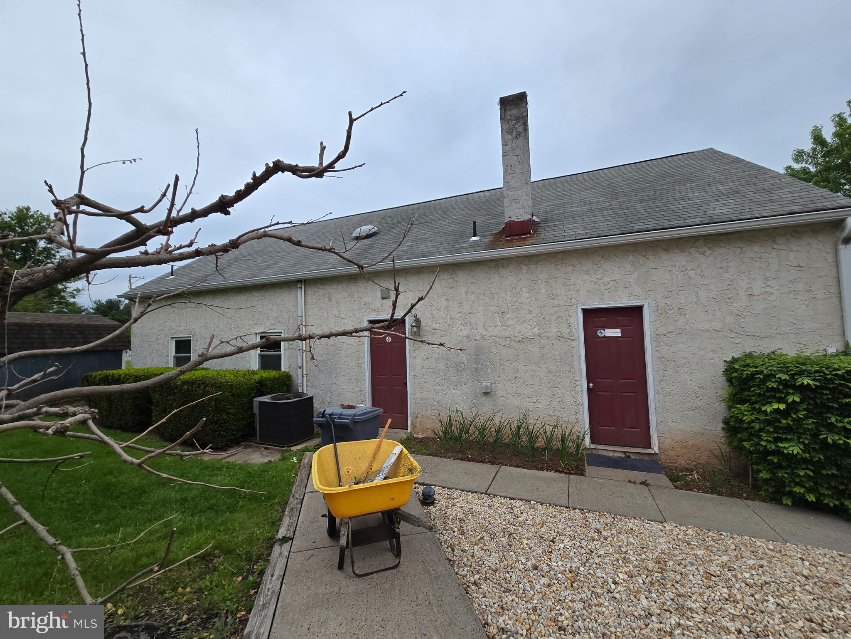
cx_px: 426
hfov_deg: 106.2
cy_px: 320
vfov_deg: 89.9
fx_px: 320
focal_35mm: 13
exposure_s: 1/2650
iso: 50
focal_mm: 2.2
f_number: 2.2
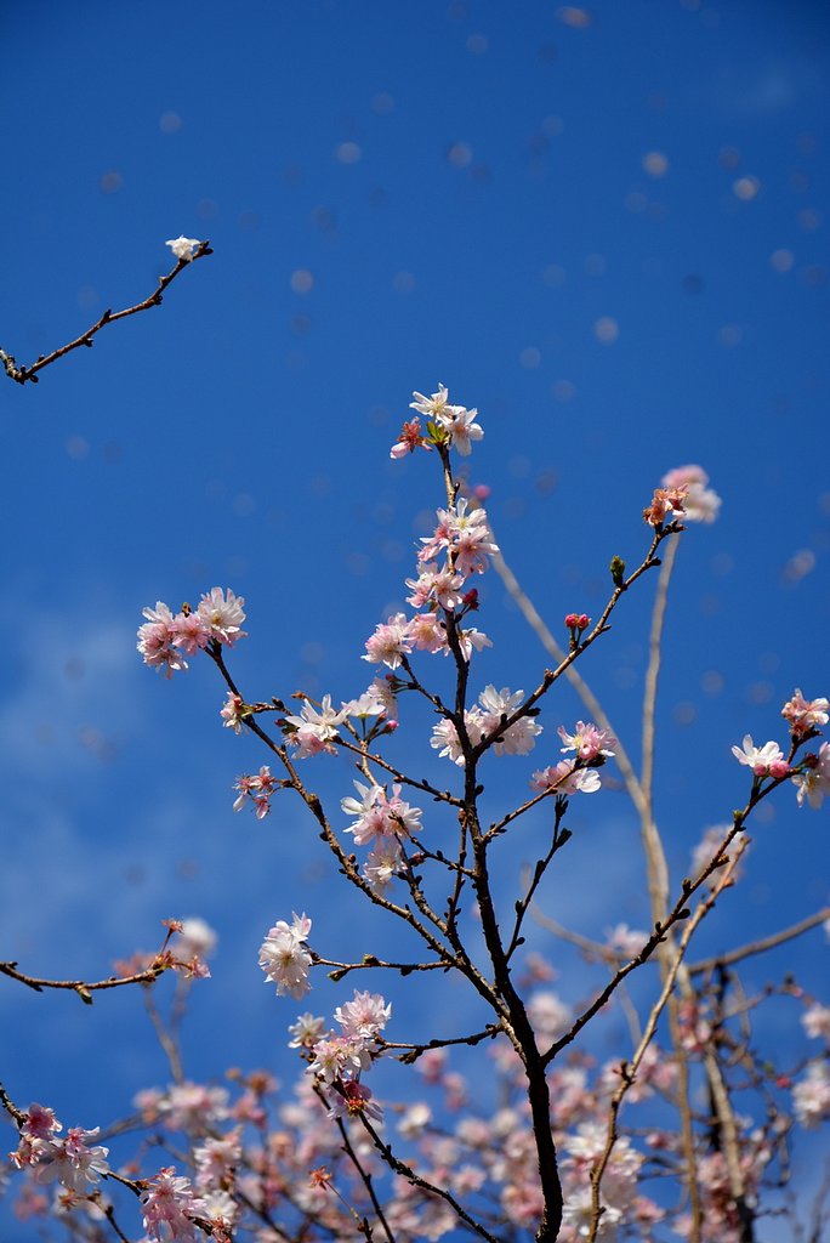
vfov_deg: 17.1
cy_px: 622
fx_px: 4144
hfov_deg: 11.4
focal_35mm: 120
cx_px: 415
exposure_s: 1/640
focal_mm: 80
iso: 200
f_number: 6.3
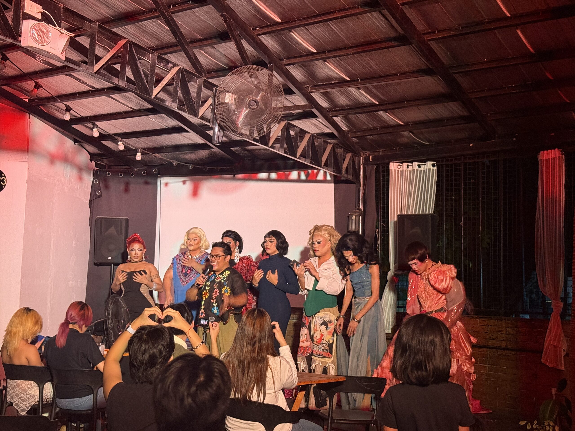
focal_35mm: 48
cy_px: 216
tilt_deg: +5.0
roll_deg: -1.3
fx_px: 797
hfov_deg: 39.7
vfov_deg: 30.3
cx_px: 288
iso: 400
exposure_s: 1/40
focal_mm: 6.76
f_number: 1.78
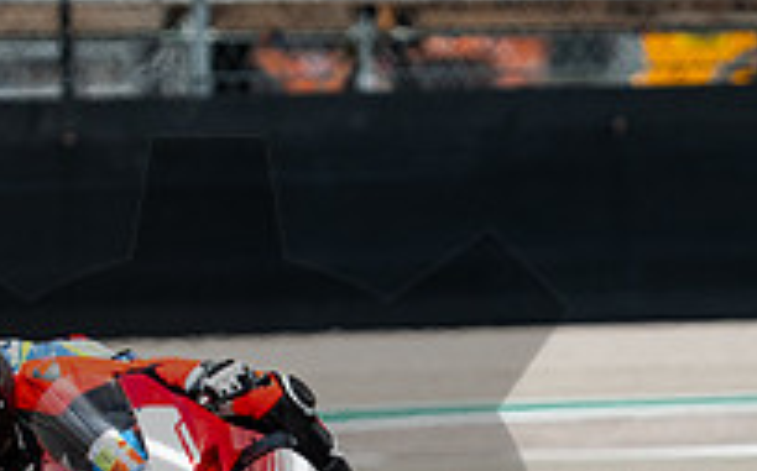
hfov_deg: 1.7
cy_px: 592
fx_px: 25121
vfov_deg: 1.1
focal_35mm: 1219
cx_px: 208
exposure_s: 1/1600
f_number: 2.8
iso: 320
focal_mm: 280
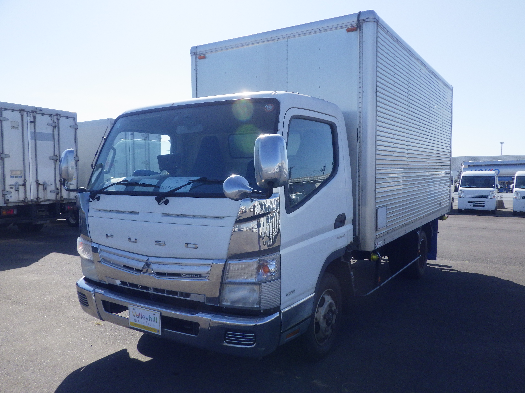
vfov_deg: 49.7
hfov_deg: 63.4
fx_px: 425
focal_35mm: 28
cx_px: 262
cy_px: 196
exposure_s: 1/1250
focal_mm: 5
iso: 250
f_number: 4.2
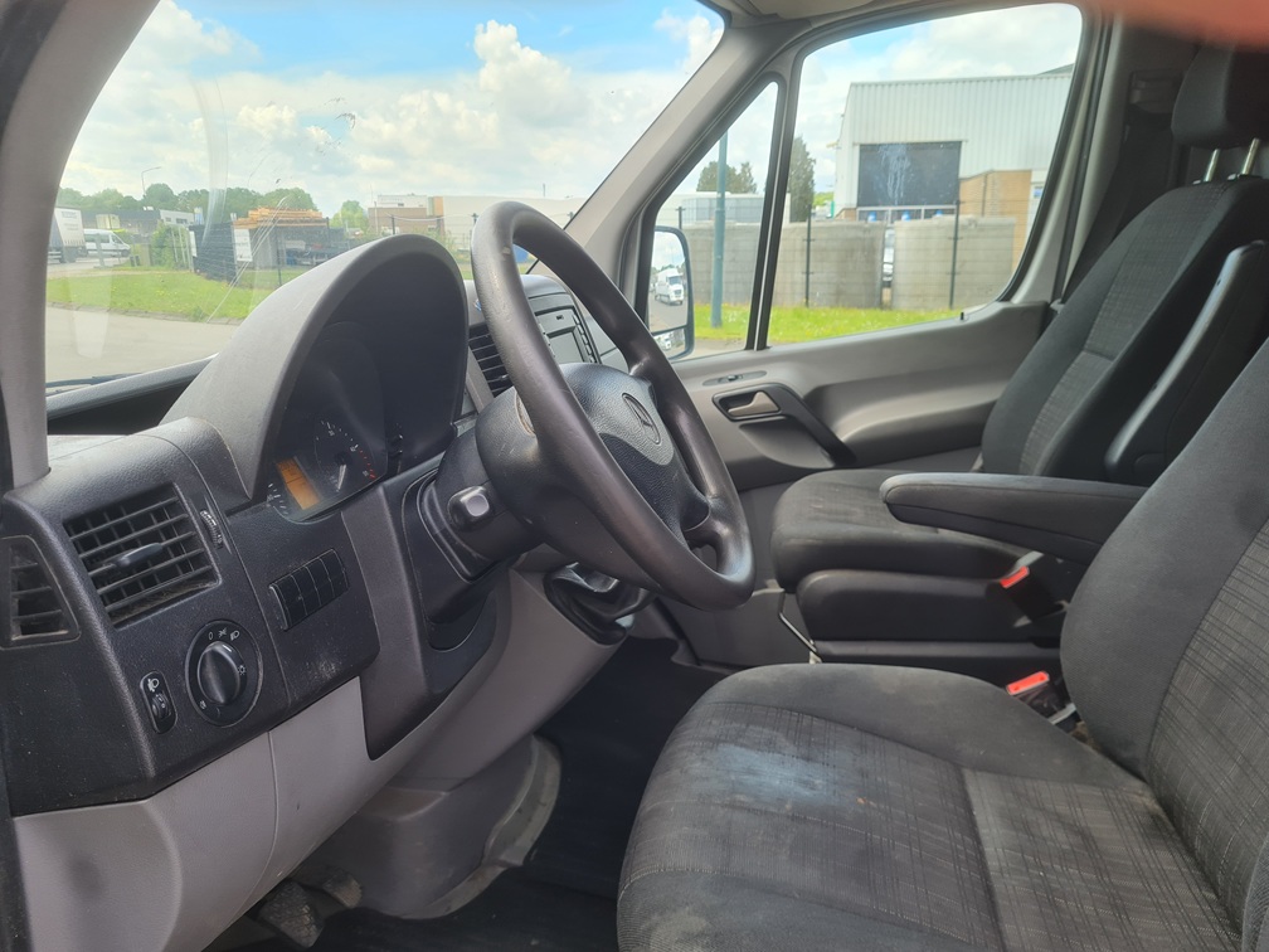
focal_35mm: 26
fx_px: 953
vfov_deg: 53.1
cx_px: 634
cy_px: 476
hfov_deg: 67.3
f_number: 1.8
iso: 50
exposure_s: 1/342
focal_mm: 5.4
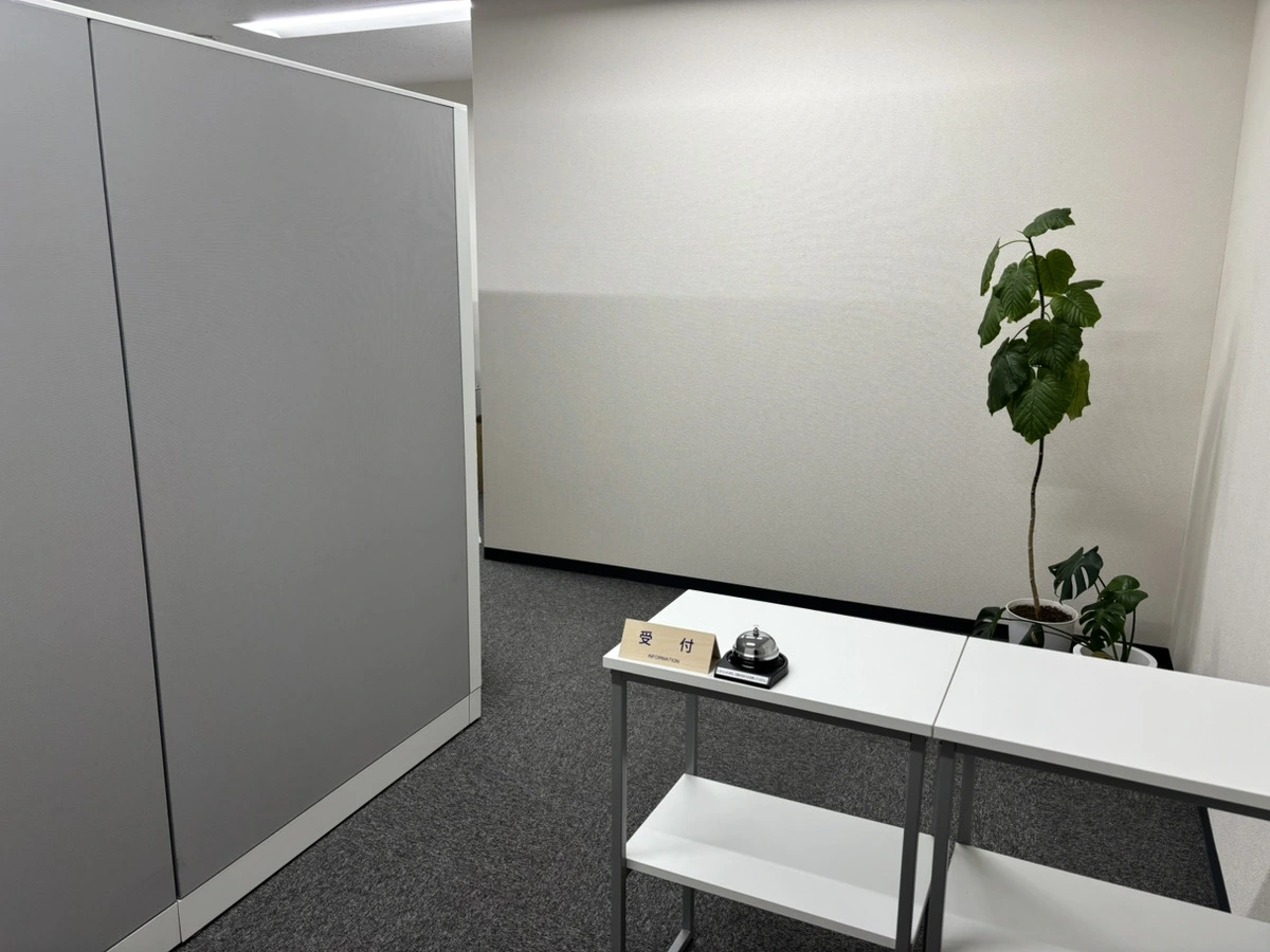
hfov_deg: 67.3
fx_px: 954
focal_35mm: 26
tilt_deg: -12.4
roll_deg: -2.6
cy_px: 476
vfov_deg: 53.1
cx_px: 635
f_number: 1.6
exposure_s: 1/120
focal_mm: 5.96
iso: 64
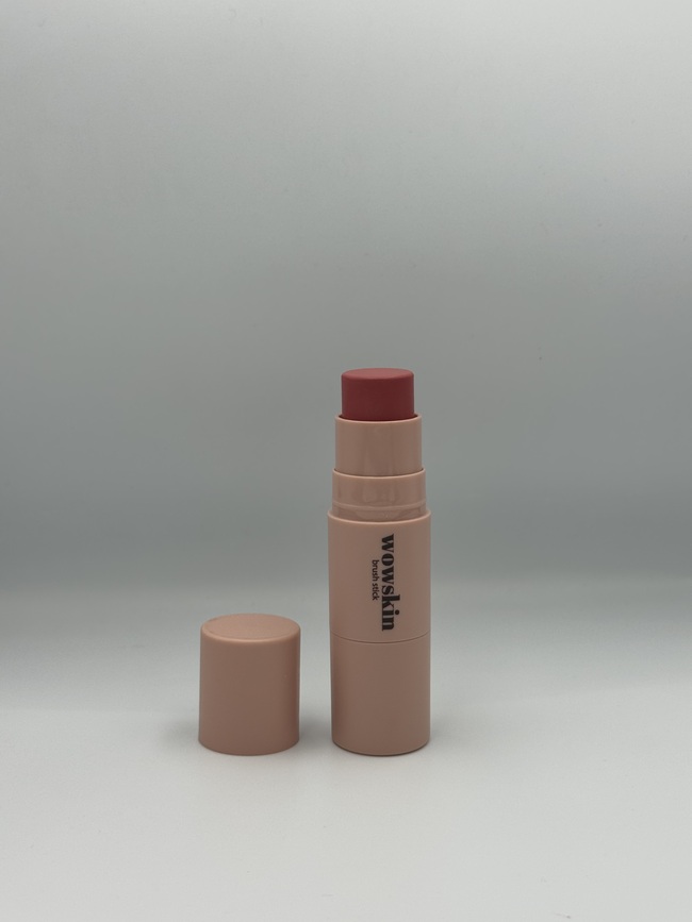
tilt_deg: -7.5
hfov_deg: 30.3
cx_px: 346
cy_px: 461
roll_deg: -1.1
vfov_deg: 39.7
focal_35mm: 48
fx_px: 1280
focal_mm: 6.76
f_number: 1.78
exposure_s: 1/1152
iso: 64
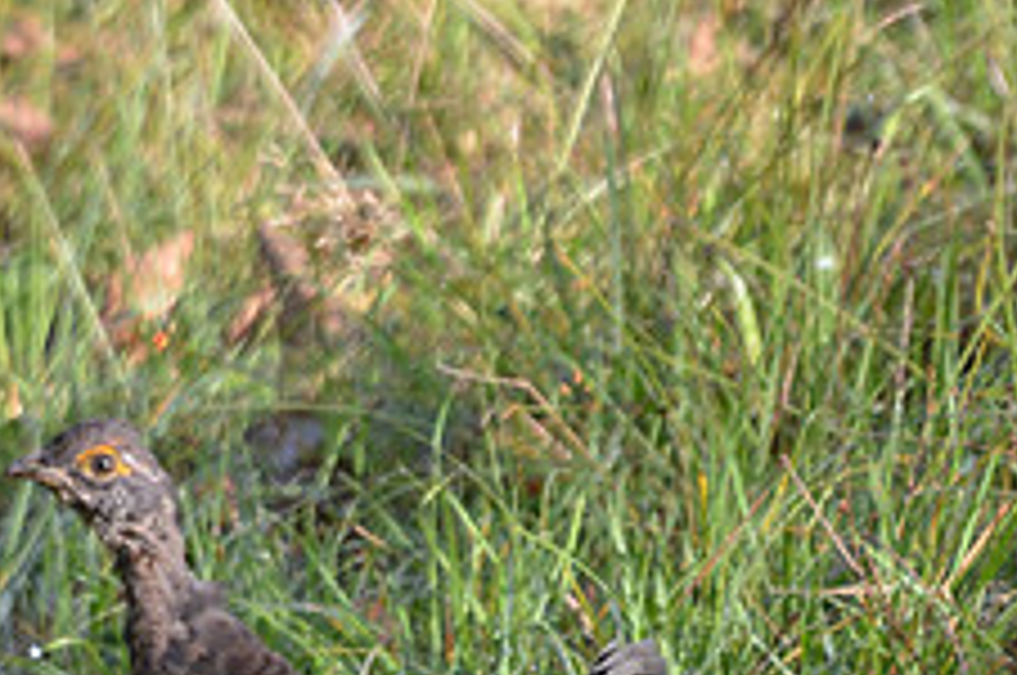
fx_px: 32582
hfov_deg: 1.8
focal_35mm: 1155
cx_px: 382
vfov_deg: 1.2
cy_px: 454
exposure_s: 1/800
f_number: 5.6
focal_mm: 300
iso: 800
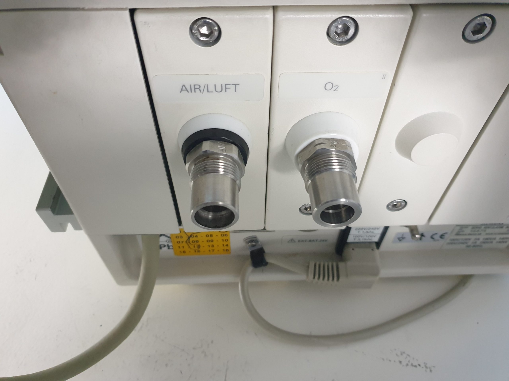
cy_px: 190
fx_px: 382
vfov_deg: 53.1
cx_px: 254
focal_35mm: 26
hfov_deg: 67.3
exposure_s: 1/50
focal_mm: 4.3
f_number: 1.5
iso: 400
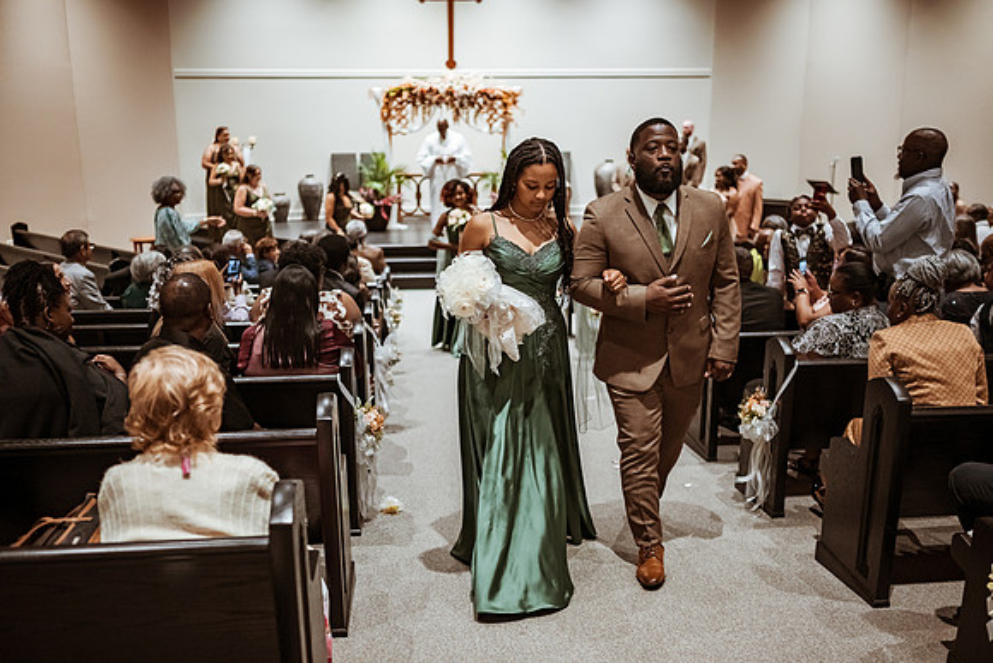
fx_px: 966
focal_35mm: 35
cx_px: 496
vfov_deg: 37.9
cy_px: 332
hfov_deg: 54.4
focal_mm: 35
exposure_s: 1/500
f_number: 1.8
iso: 1000
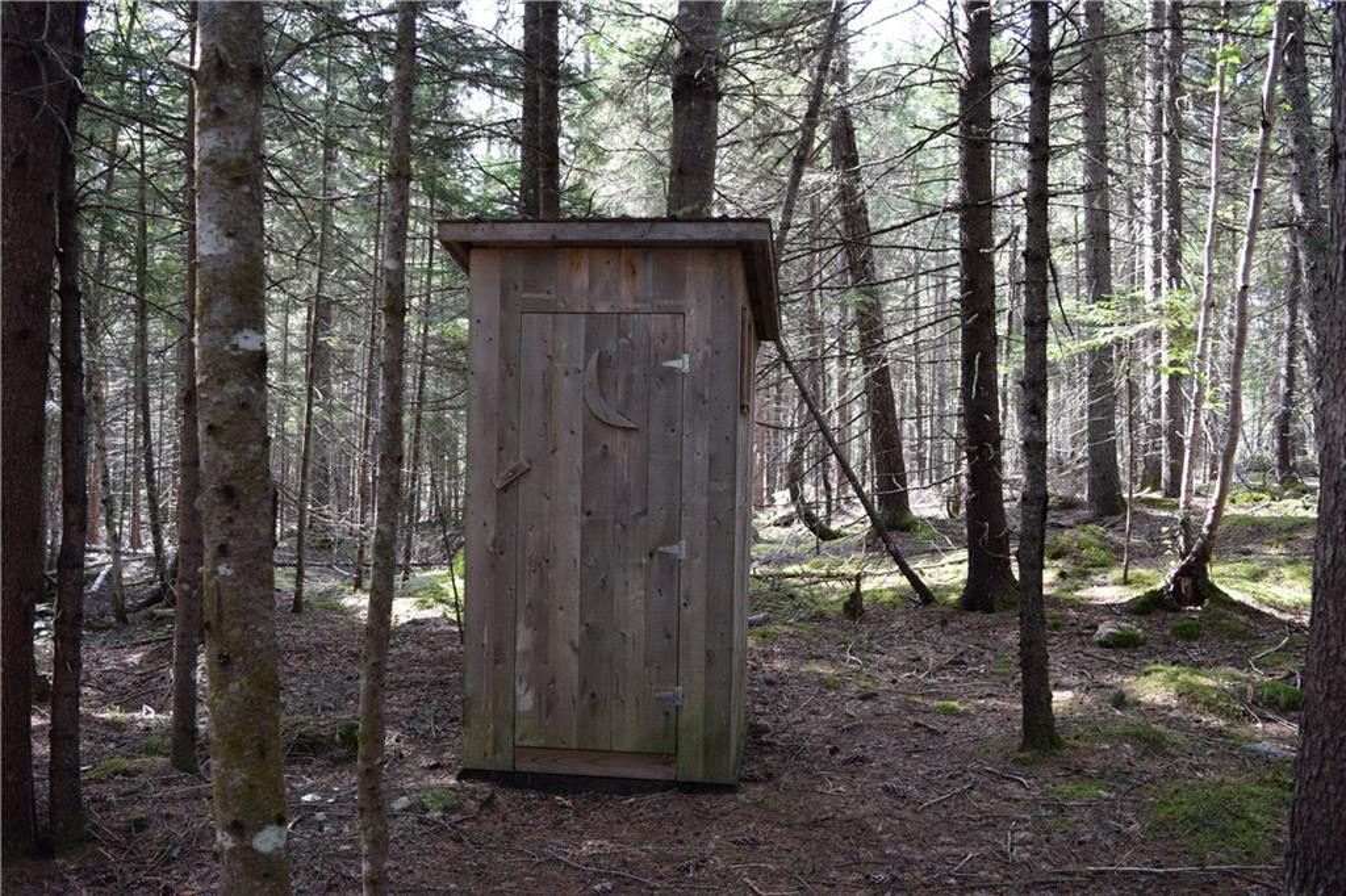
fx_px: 1177
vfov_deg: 41.7
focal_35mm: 32
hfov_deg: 59.5
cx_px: 673
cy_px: 448
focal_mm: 21
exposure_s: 1/100
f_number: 5
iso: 400
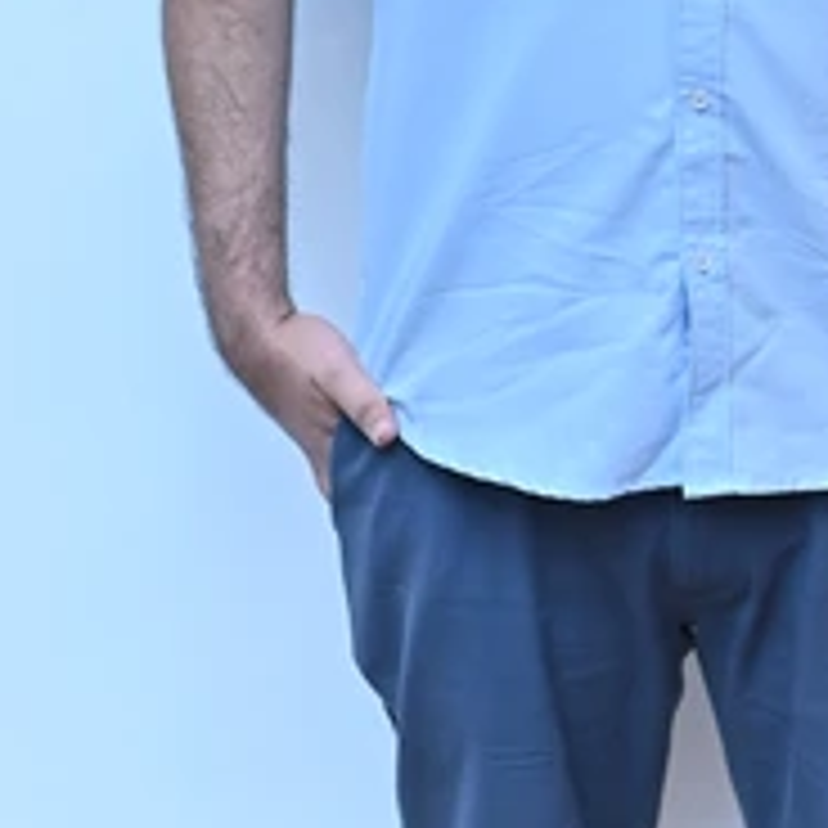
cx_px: 668
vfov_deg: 11.5
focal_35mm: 148
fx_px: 4005
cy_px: -243
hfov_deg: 11.8
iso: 400
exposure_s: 1/200
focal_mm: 50
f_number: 2.2
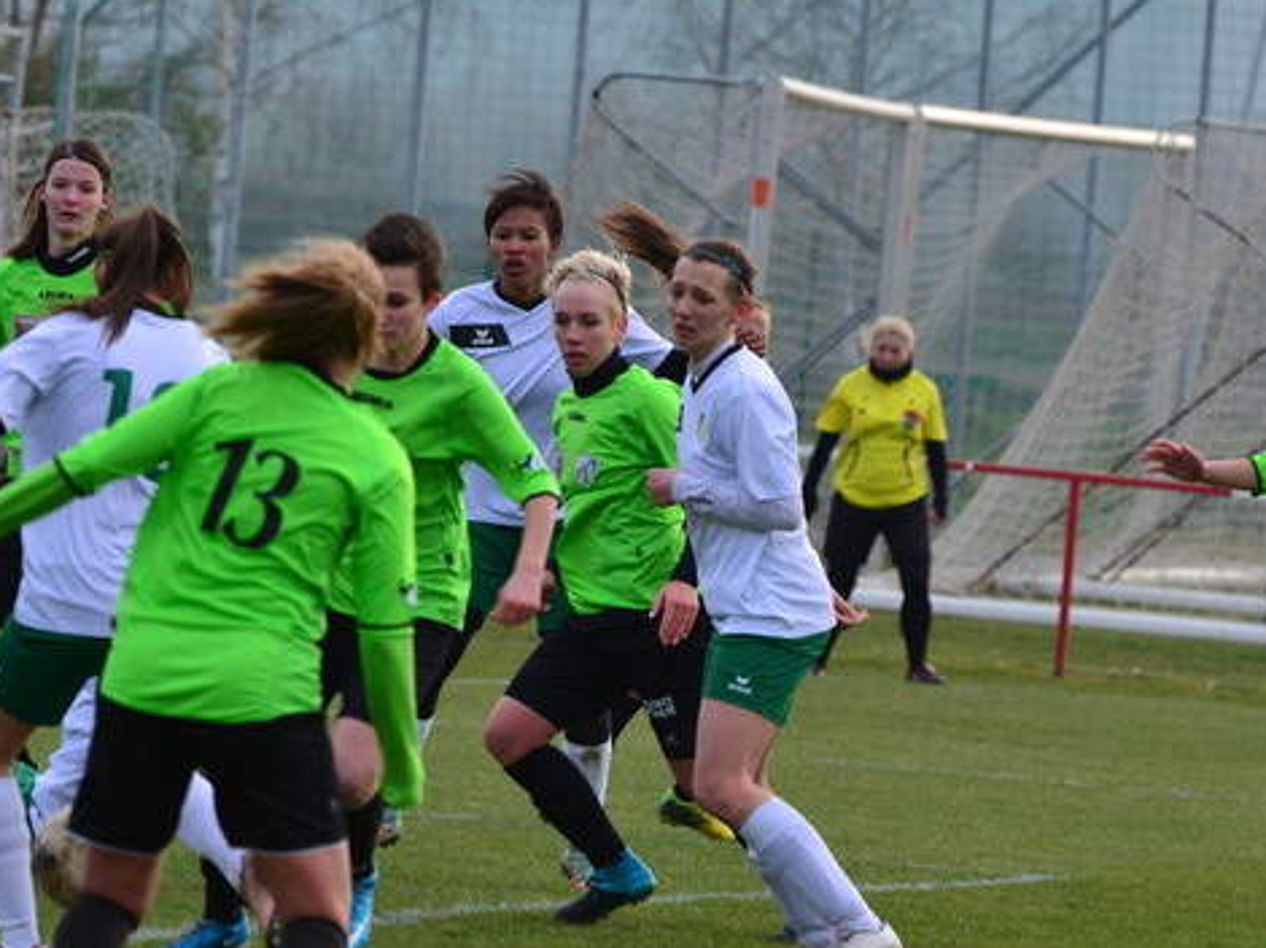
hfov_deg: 4.2
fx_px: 17466
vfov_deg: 3.1
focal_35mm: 478
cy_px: 592
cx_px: 547
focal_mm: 195
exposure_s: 1/400
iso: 160
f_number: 5.3
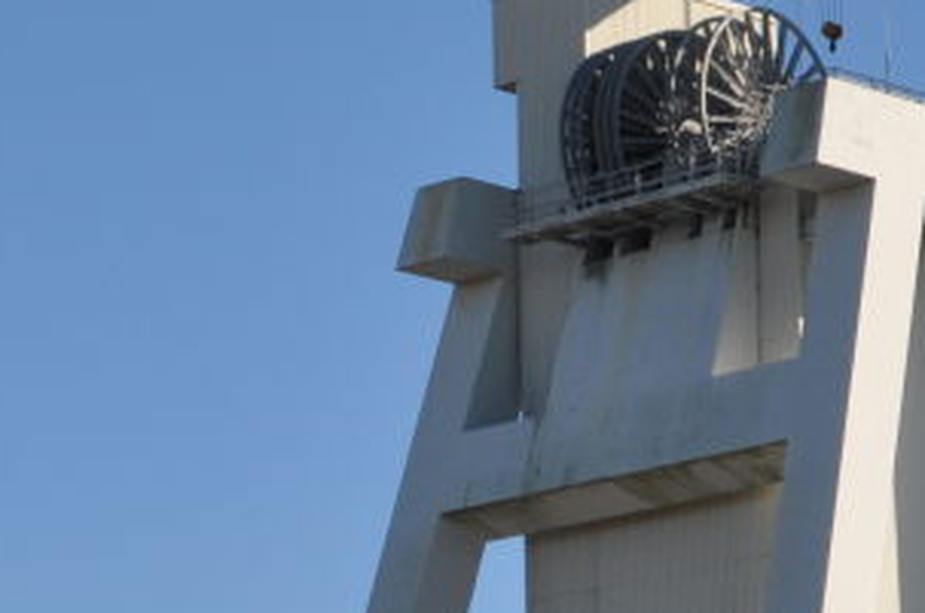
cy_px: 586
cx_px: 345
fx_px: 5208
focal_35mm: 203
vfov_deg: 6.7
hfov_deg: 10.1
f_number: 10
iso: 200
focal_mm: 32
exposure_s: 1/400
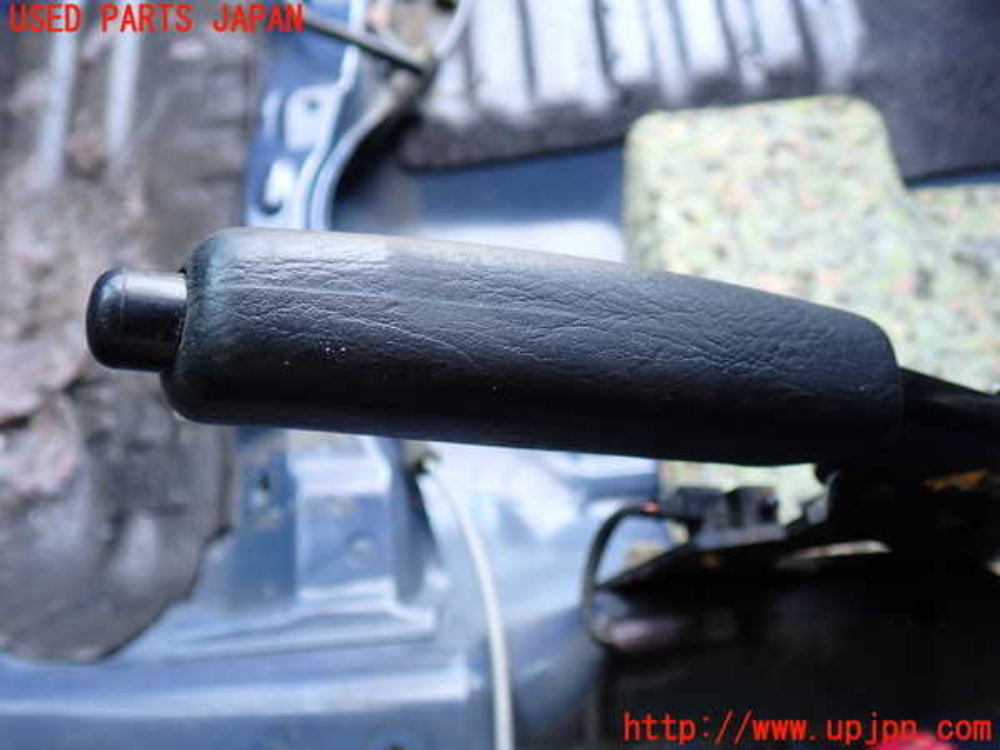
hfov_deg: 56.8
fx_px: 924
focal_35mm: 32
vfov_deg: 44.2
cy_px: 375
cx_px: 500
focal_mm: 5.79
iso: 200
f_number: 2.4
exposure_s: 1/50
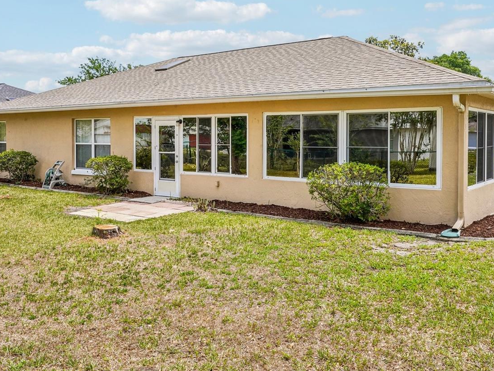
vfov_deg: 40.5
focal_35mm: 35
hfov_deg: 52.6
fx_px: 499
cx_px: 268
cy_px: 150
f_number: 20
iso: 125
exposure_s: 1/30
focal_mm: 25
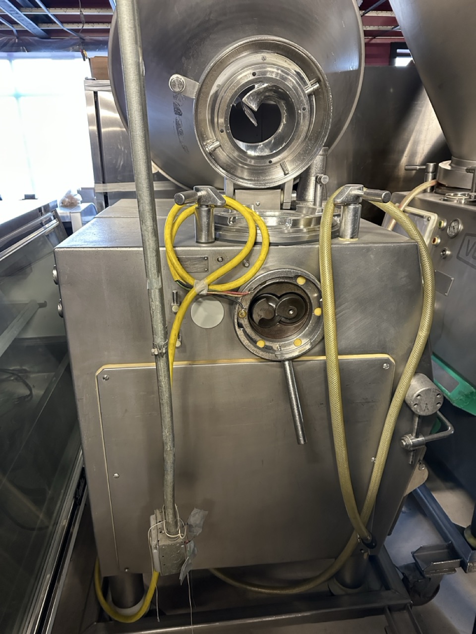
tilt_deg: -21.3
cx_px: 238
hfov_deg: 56.8
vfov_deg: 71.6
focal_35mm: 24
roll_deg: +2.2
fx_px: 440
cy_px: 317
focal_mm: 6.86
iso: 640
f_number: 1.78
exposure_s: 1/60
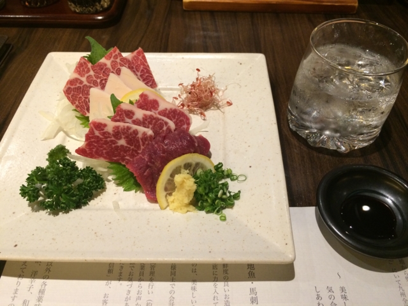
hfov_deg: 61.7
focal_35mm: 29
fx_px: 342
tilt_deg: -49.1
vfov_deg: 48.2
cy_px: 153
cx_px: 204
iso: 160
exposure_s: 1/30
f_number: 2.2
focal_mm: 4.15
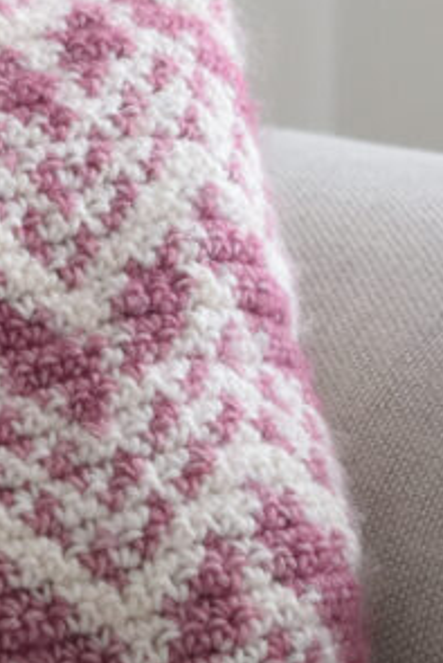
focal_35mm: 250
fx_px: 4609
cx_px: -210
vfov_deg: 8.2
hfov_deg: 5.5
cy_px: 99
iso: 1600
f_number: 5.6
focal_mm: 48
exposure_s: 1/125
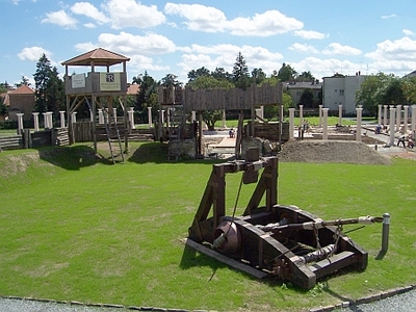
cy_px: 156
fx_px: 409
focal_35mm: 34
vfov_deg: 41.8
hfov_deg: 54.0
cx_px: 208
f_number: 5.6
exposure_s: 1/750
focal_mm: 5.6
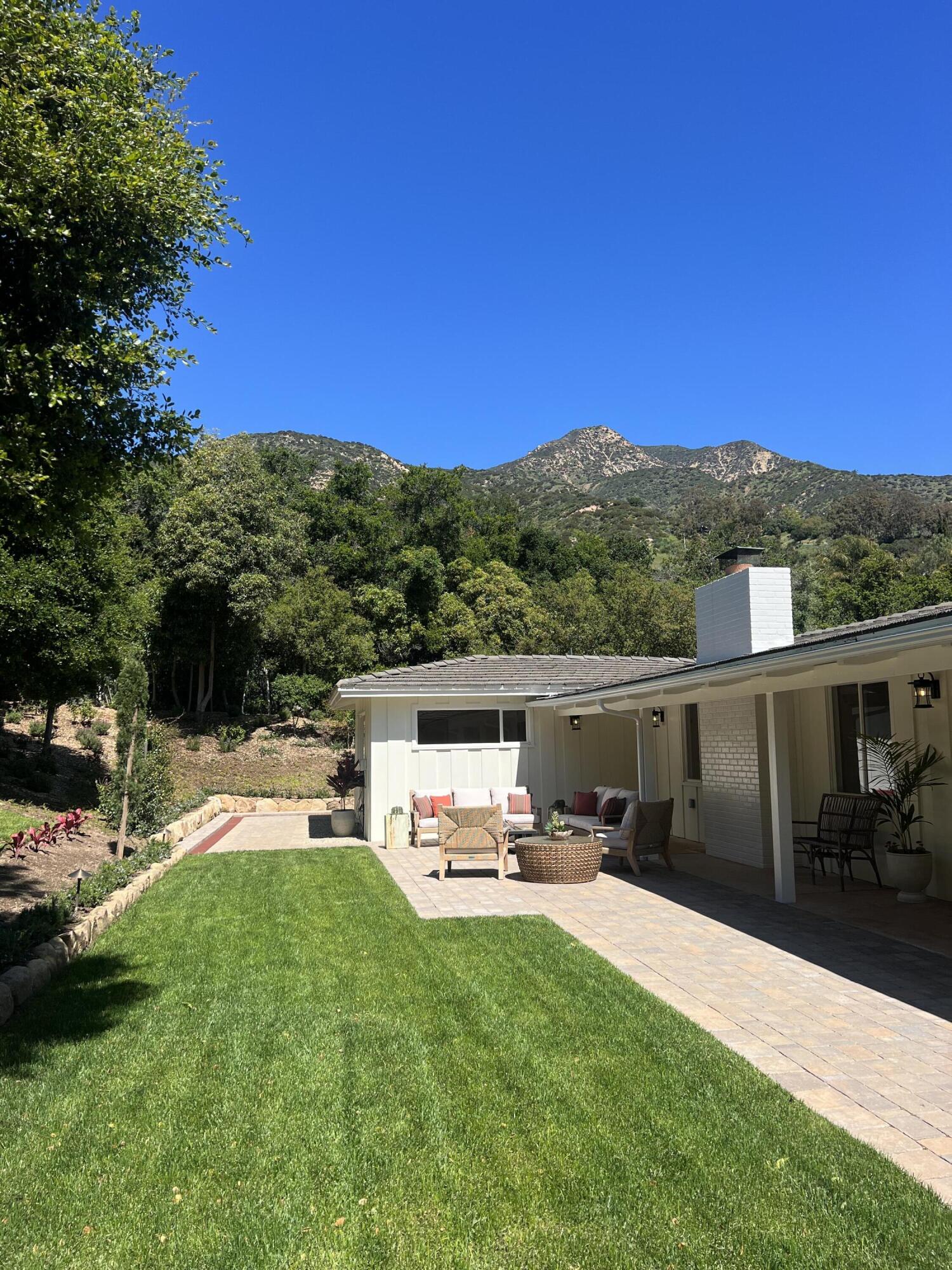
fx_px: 953
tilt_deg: +7.7
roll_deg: -0.8
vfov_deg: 67.3
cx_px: 476
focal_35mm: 26
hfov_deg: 53.1
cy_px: 635
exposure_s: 1/3257
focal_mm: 5.7
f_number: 1.5
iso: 50
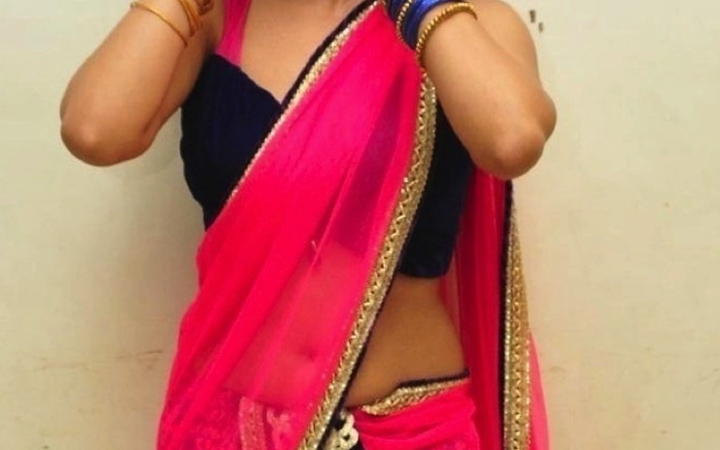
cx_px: 397
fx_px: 2198
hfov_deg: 18.6
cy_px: 491
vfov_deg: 11.5
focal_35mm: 112
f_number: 7.1
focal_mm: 30
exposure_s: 1/125
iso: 1600
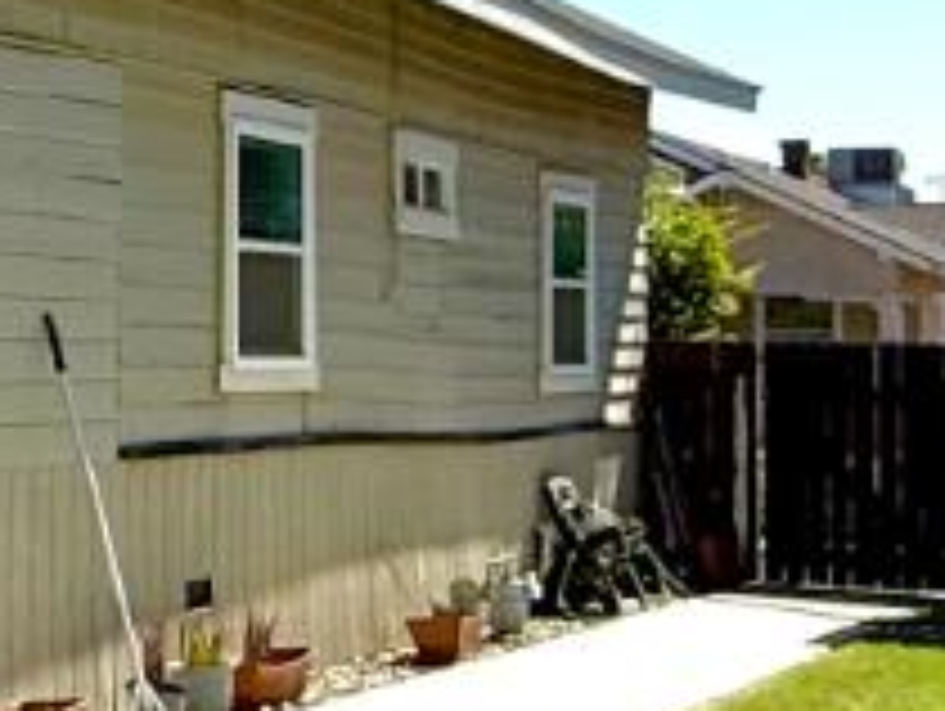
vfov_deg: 14.7
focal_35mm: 100
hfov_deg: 17.4
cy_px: 160
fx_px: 2733
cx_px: -536
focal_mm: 2.22
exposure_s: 1/2237
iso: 50
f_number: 2.2
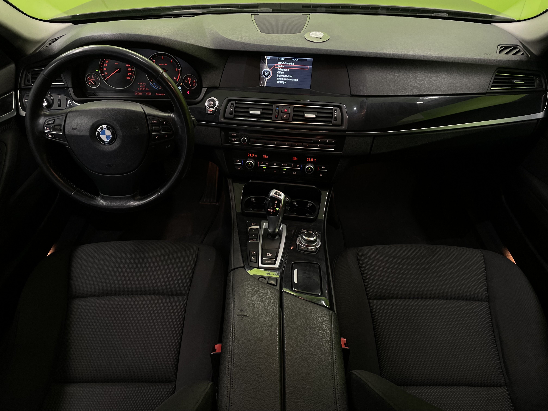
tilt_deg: -40.0
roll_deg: +0.8
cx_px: 274
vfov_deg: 53.1
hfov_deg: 67.3
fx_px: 412
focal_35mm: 26
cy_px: 206
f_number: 1.6
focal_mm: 4.2
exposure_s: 1/50
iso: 200
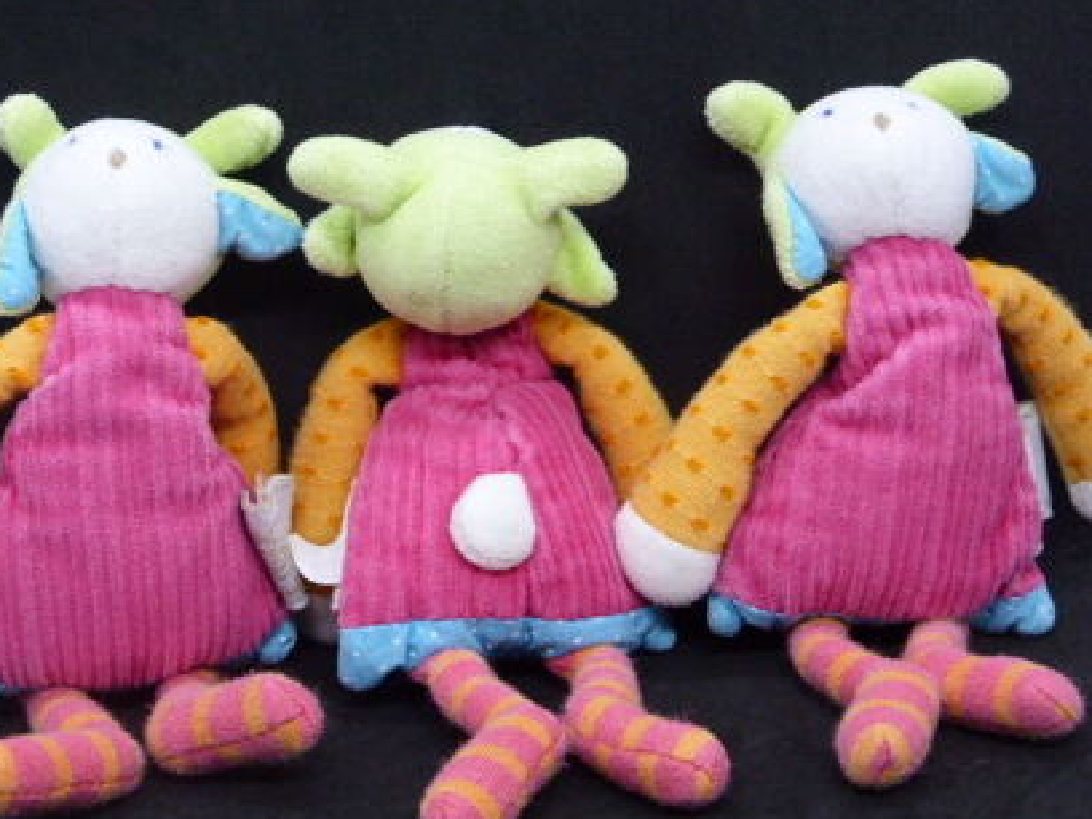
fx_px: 2114
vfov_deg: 21.9
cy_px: 452
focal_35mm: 67
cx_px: 498
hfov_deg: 29.0
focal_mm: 9.7
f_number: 4.6
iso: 400
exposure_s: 1/40
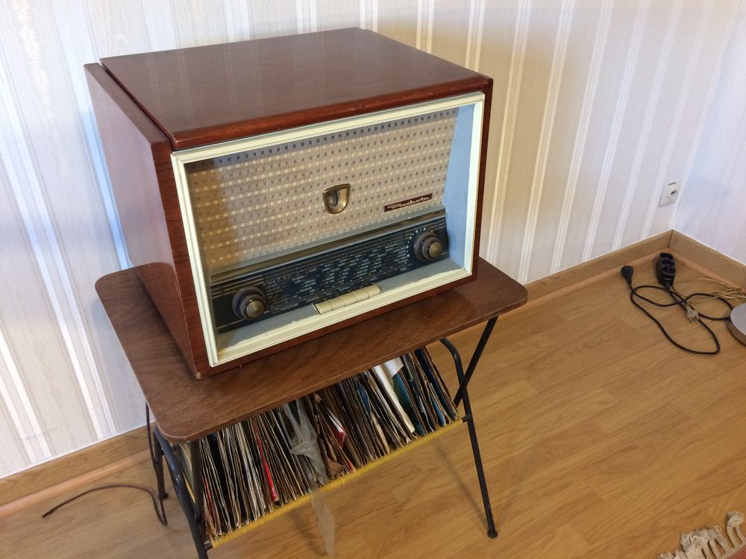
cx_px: 373
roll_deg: +0.1
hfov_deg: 61.7
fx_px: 625
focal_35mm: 29
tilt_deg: -33.5
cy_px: 280
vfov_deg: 48.2
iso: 250
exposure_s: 1/33
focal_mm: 4.15
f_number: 2.2
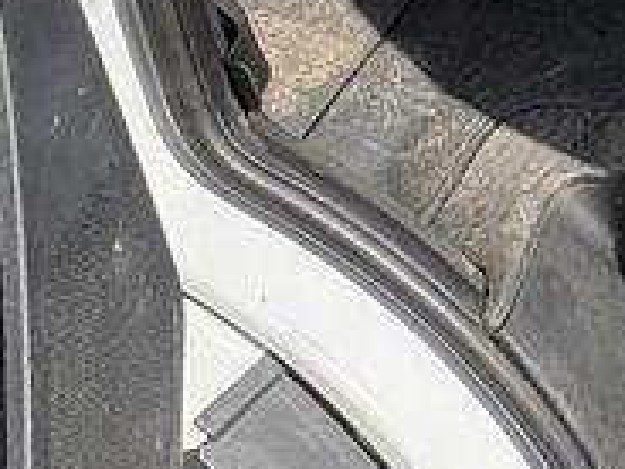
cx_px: 1138
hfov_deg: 20.2
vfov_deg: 14.8
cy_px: -622
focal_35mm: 68
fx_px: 1228
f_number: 2.2
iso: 40
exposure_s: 1/518
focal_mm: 2.22
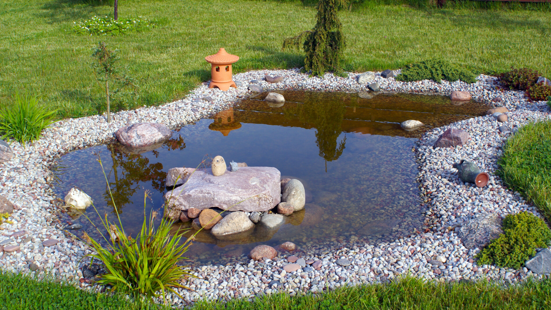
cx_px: 279
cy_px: 170
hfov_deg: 42.9
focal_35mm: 48
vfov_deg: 24.9
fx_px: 701
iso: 100
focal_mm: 30
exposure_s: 1/125
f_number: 8
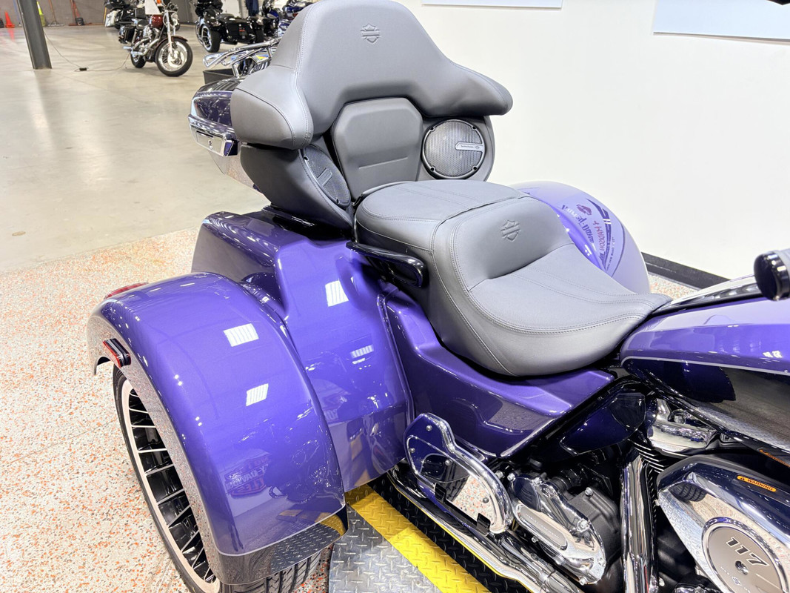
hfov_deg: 67.3
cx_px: 395
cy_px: 296
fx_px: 593
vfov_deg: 53.1
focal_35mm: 26
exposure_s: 1/120
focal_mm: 5.96
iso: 125
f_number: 1.6
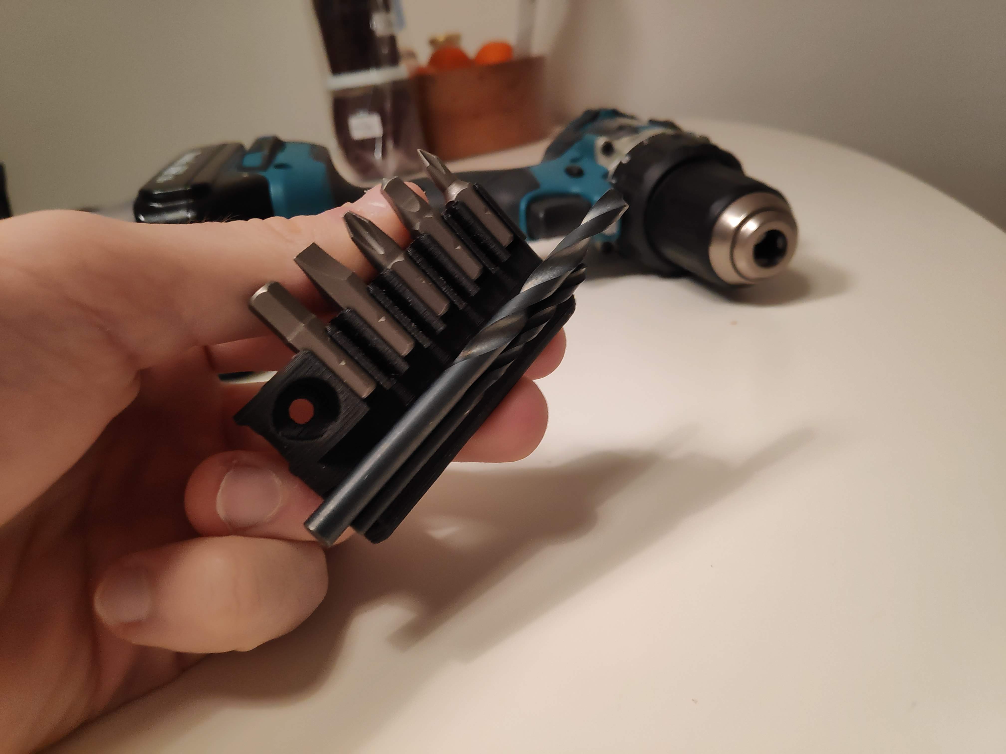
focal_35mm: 20
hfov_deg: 81.7
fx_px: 581
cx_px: 503
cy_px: 377
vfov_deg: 66.0
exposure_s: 1/50
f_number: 1.9
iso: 522
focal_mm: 3.94
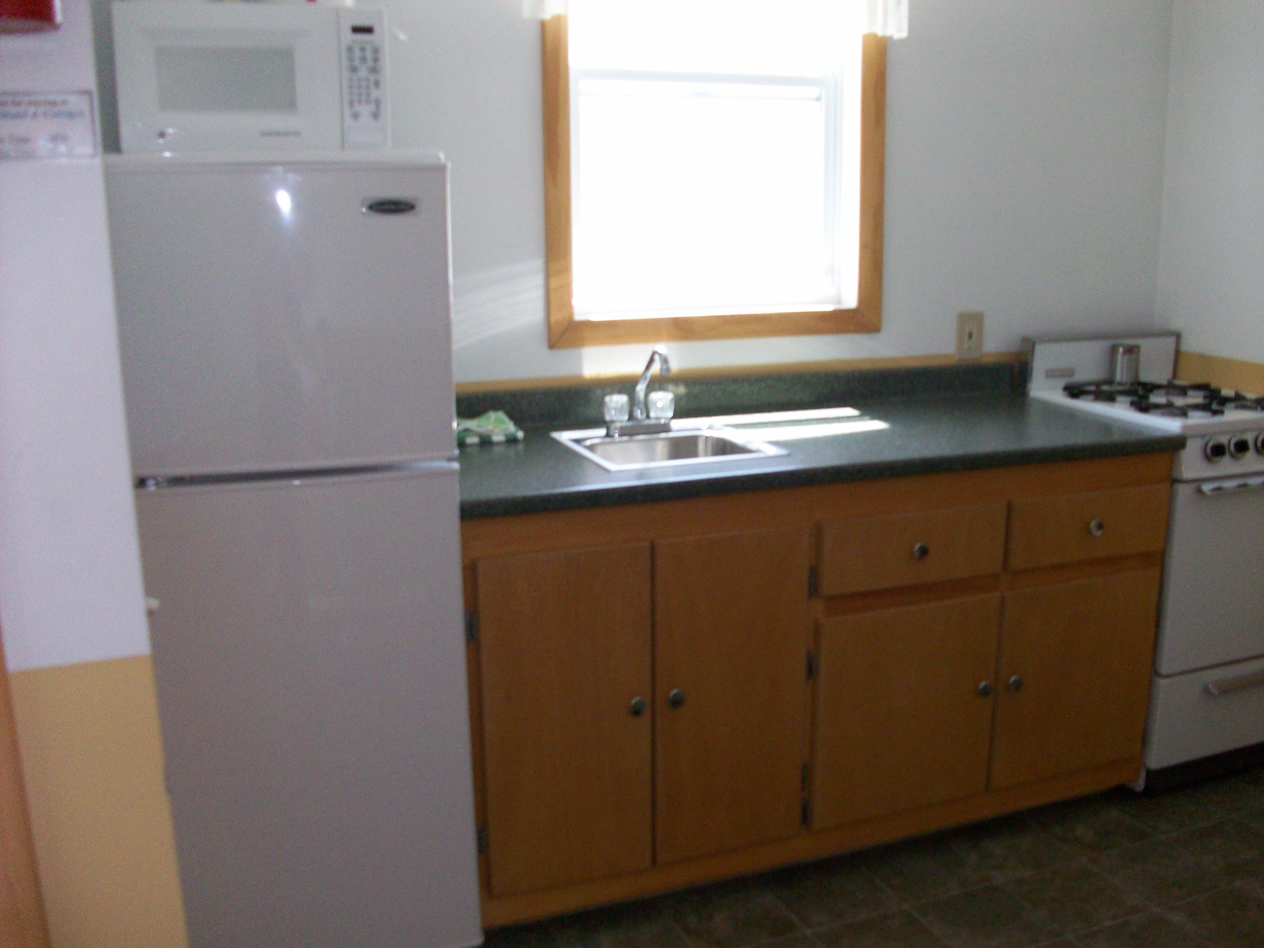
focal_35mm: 34
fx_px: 1242
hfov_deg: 54.0
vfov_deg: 41.8
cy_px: 474
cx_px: 632
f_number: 2.8
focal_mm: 5.7
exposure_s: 1/60
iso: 160
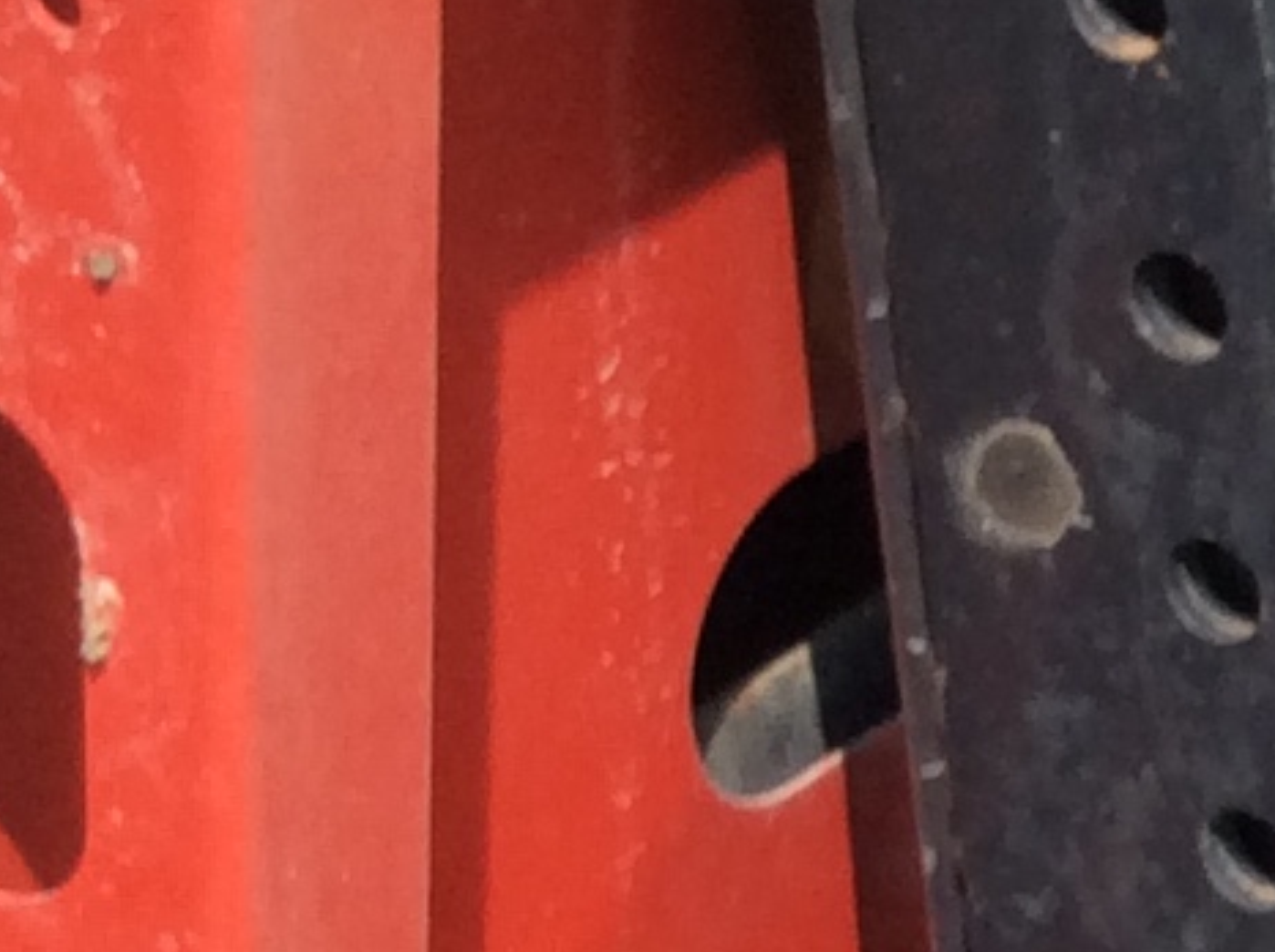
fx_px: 6546
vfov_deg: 8.2
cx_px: 2739
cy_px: 1195
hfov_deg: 10.1
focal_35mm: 178
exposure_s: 1/347
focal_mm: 3.3
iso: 32
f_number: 2.4
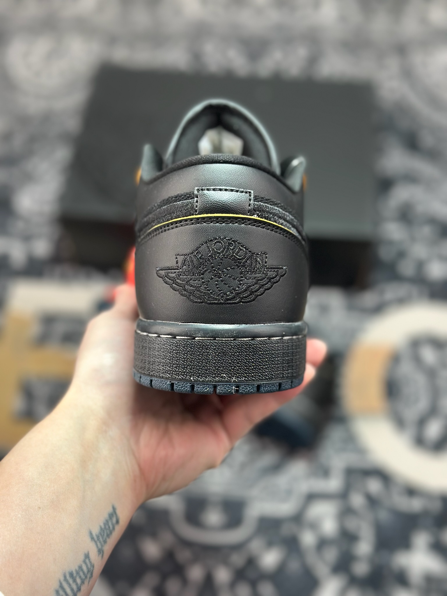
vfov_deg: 39.7
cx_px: 224
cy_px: 298
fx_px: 826
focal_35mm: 48
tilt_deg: -57.0
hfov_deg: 30.3
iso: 80
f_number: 1.78
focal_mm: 6.86
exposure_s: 1/217
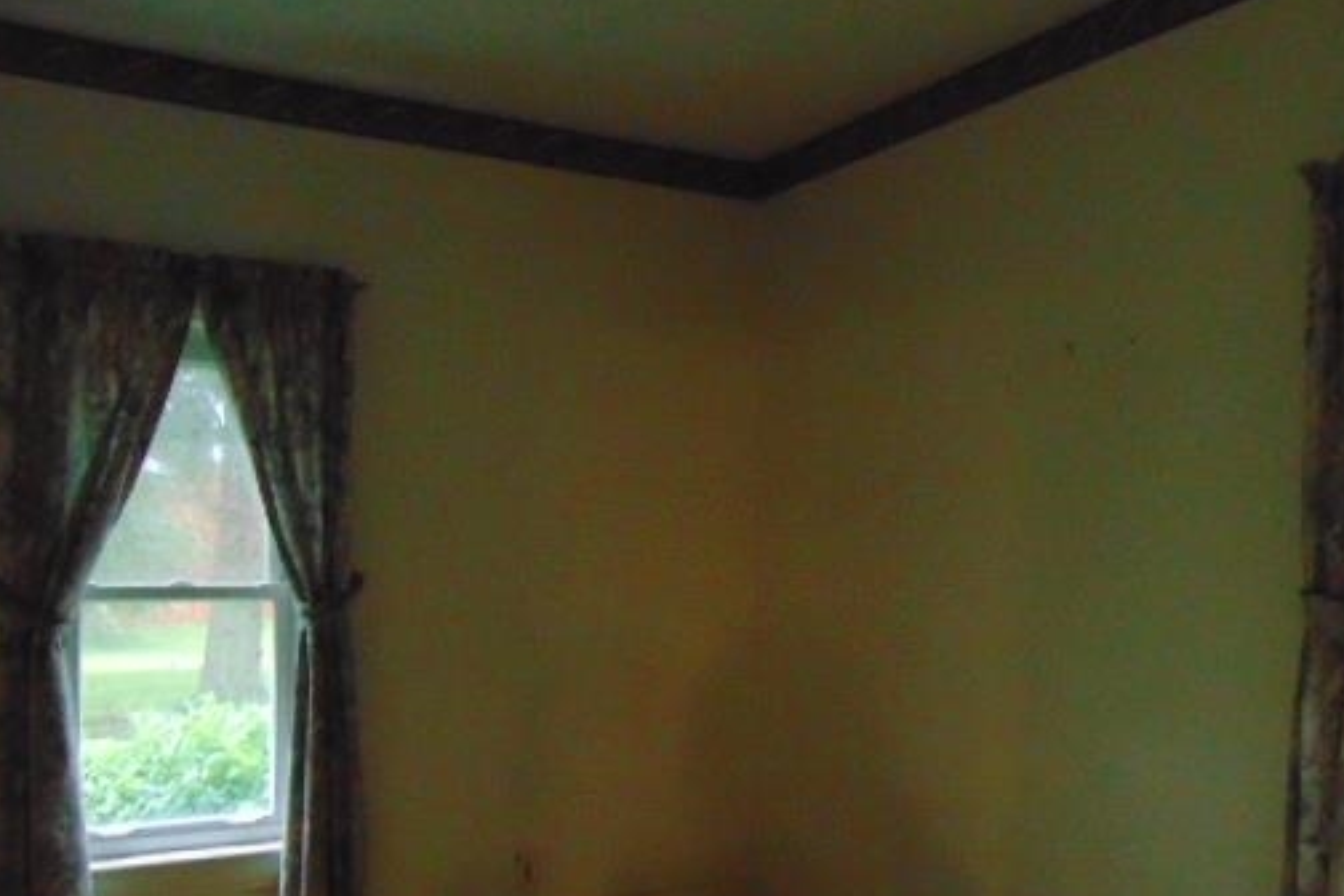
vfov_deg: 39.6
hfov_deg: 56.9
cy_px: 584
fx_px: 1232
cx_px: 789
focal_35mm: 33
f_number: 3
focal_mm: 4.5
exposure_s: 1/25
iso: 800
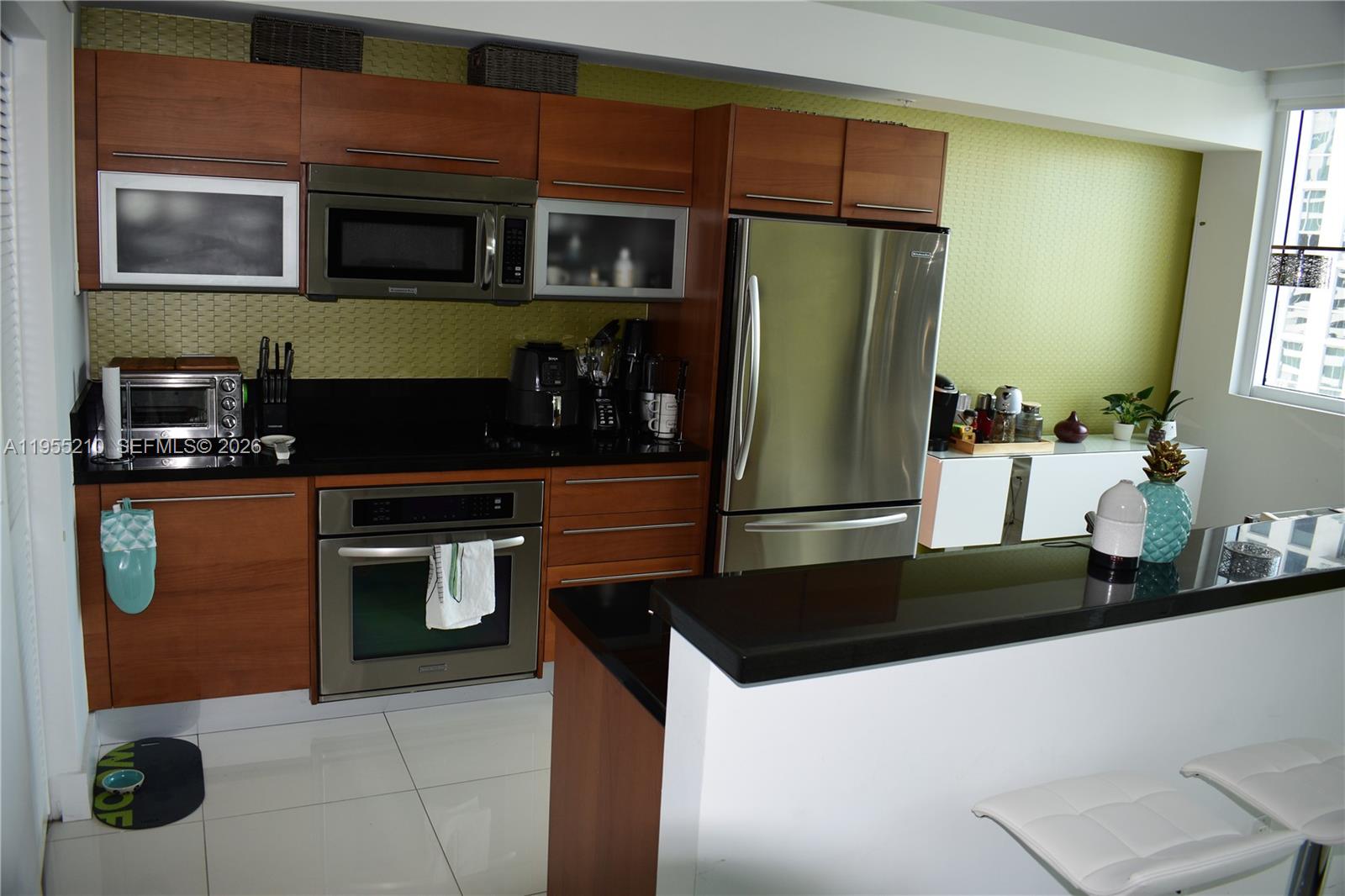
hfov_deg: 67.4
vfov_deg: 47.9
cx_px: 672
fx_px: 1008
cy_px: 448
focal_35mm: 27
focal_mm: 18
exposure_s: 1/60
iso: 200
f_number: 4.5
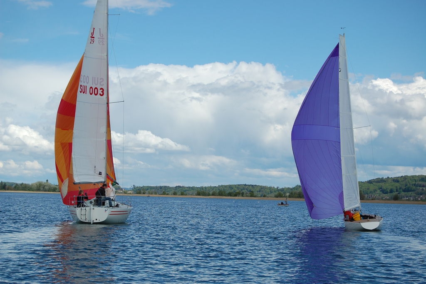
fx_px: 975
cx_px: 213
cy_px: 142
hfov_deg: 24.6
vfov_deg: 16.5
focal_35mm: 82
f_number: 8
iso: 200
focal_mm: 55
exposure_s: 1/800
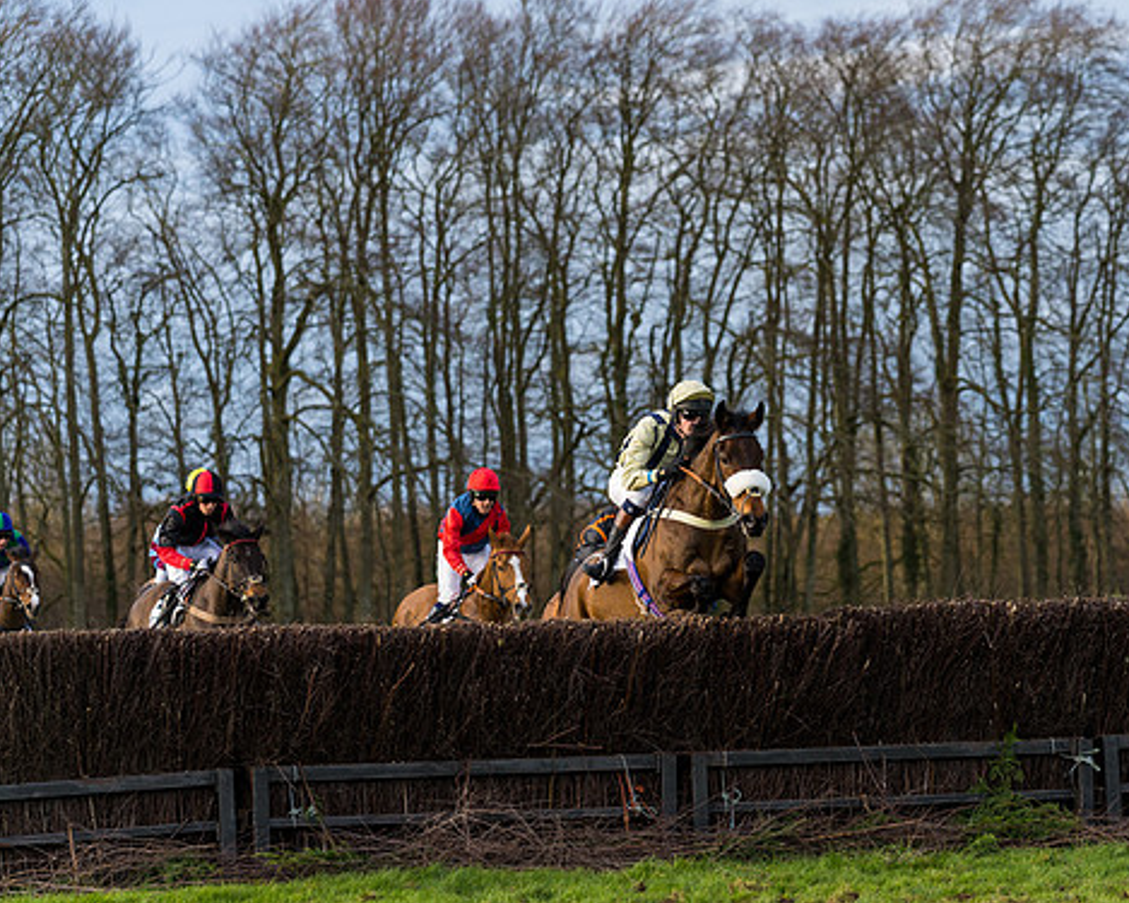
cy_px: 503
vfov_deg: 9.6
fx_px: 5379
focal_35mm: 161
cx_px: 688
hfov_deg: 12.0
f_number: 4
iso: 400
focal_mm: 119
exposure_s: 1/1000
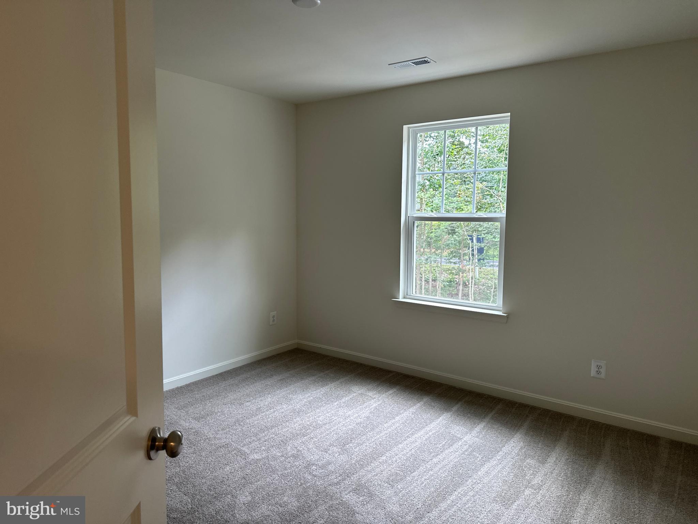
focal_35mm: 24
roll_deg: -1.0
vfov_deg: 56.8
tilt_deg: -5.4
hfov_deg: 71.6
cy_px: 262
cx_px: 349
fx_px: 484
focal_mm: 6.86
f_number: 1.78
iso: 160
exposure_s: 1/120
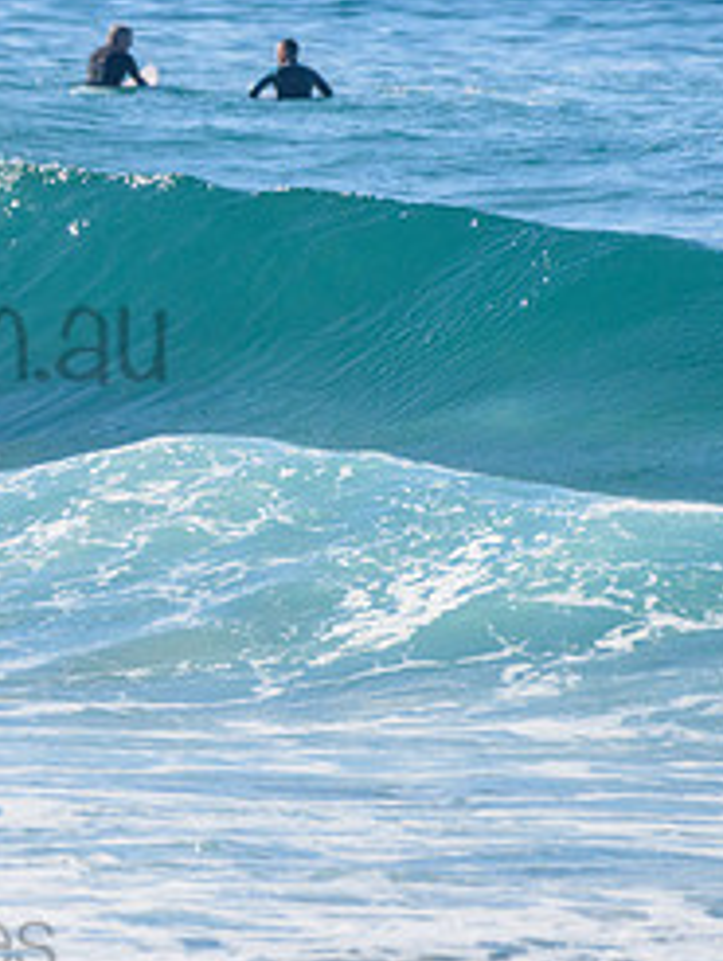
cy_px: 269
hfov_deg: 1.1
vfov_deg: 1.4
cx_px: -259
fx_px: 38587
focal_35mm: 1388
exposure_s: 1/8000
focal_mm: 500
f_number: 5.6
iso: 560
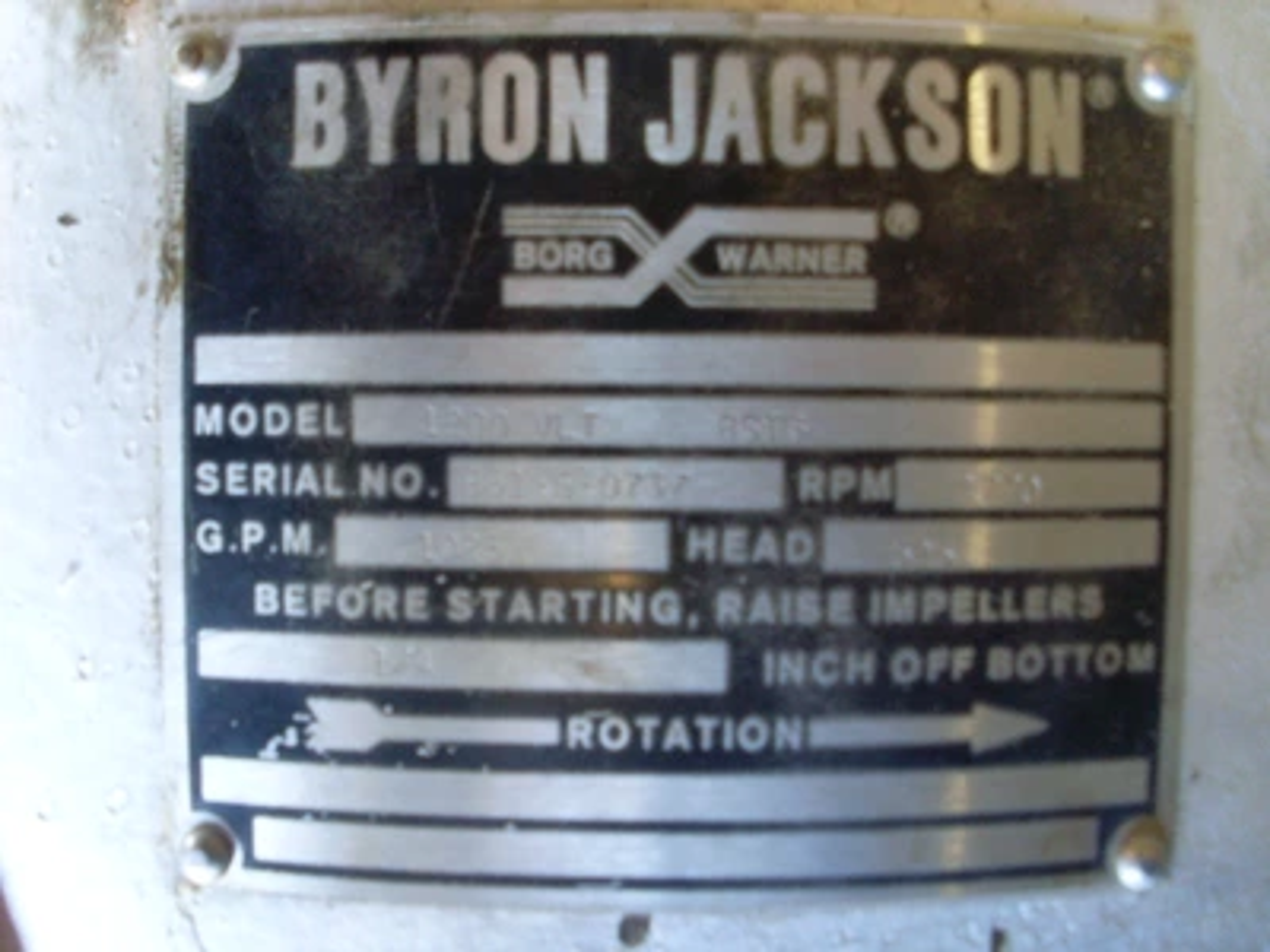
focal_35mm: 38
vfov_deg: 37.7
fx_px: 1394
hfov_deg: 49.0
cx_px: 635
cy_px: 476
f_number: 3
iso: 200
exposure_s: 1/20
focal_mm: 6.3
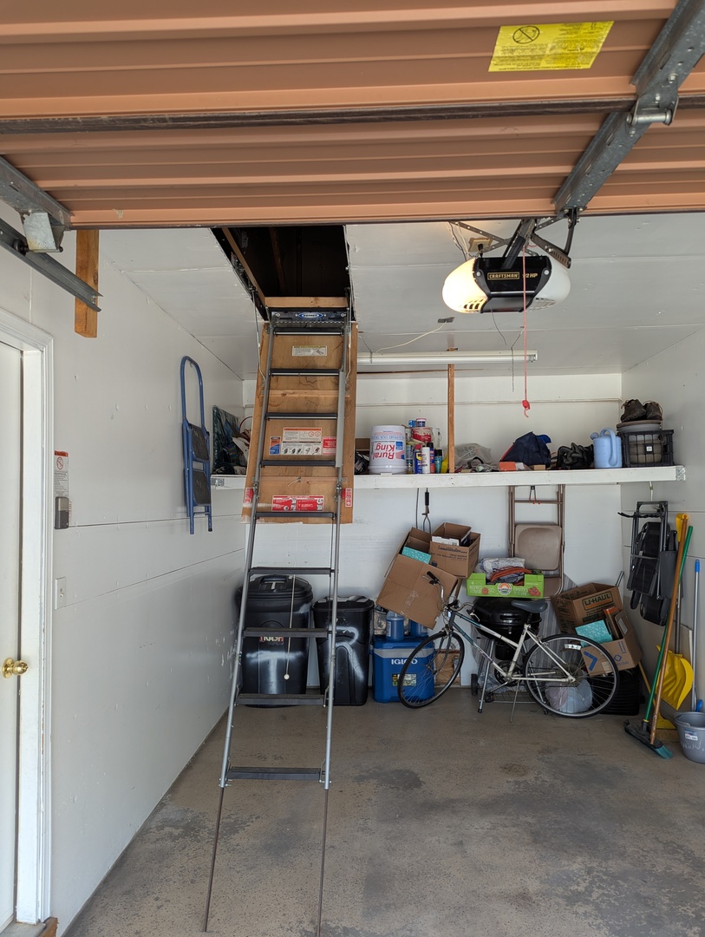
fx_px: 650
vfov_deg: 71.5
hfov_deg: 56.9
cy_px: 468
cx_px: 352
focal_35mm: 24
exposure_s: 1/120
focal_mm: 6.81
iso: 57
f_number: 1.85
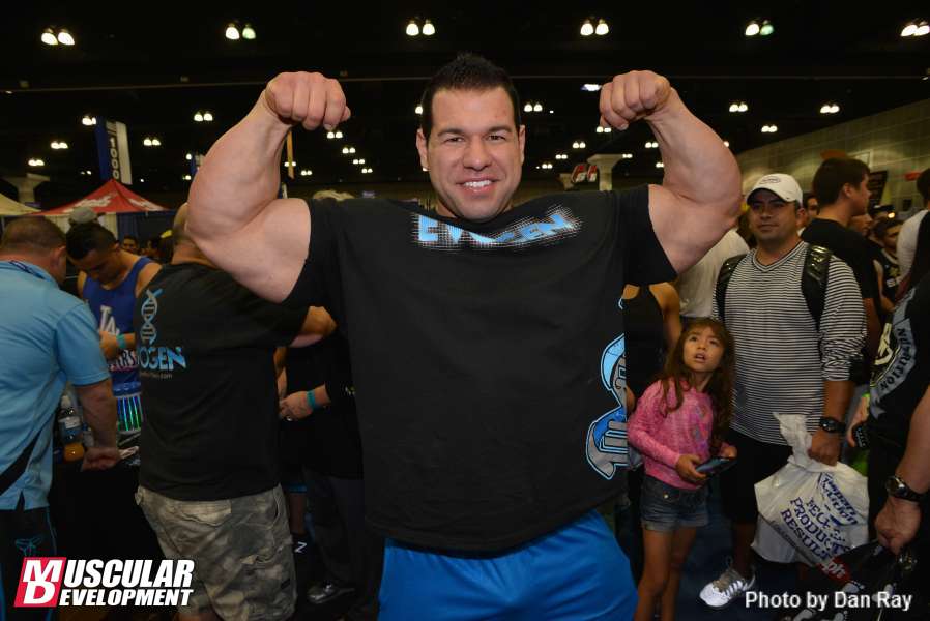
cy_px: 310
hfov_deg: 83.9
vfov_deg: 62.0
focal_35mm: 20
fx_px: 517
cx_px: 465
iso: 800
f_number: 5
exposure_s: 1/50
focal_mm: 20
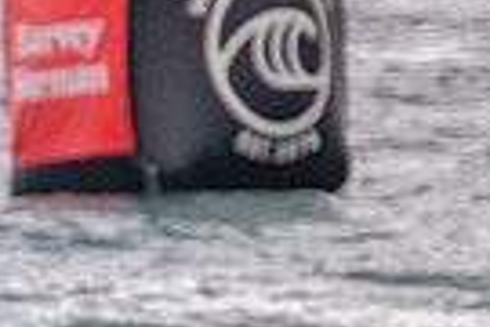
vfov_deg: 0.4
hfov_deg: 0.6
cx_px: -552
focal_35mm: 3427
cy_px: 569
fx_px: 46642
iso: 3200
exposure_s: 1/2000
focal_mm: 800
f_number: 11
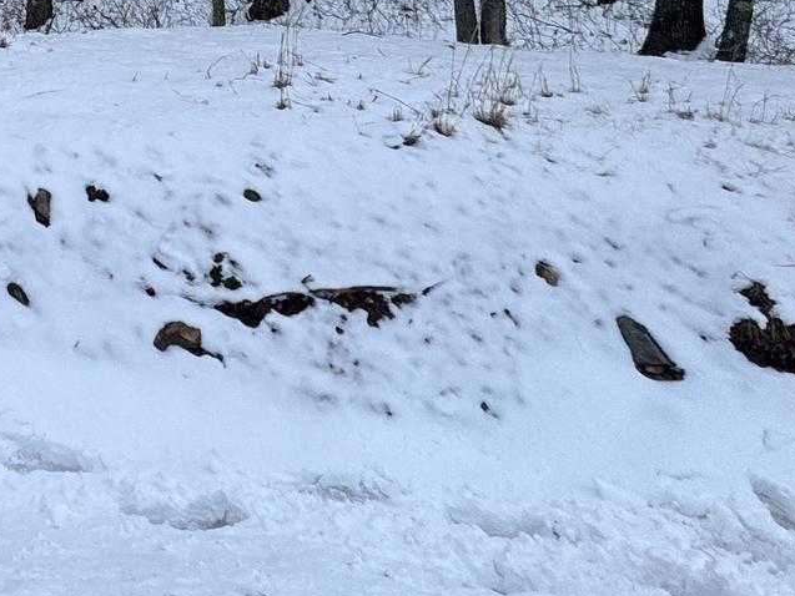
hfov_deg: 31.5
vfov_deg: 25.9
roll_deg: -2.9
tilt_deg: -3.3
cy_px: -238
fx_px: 1034
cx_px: -257
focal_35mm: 45
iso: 40
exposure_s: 1/804
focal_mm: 2.22
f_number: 2.2
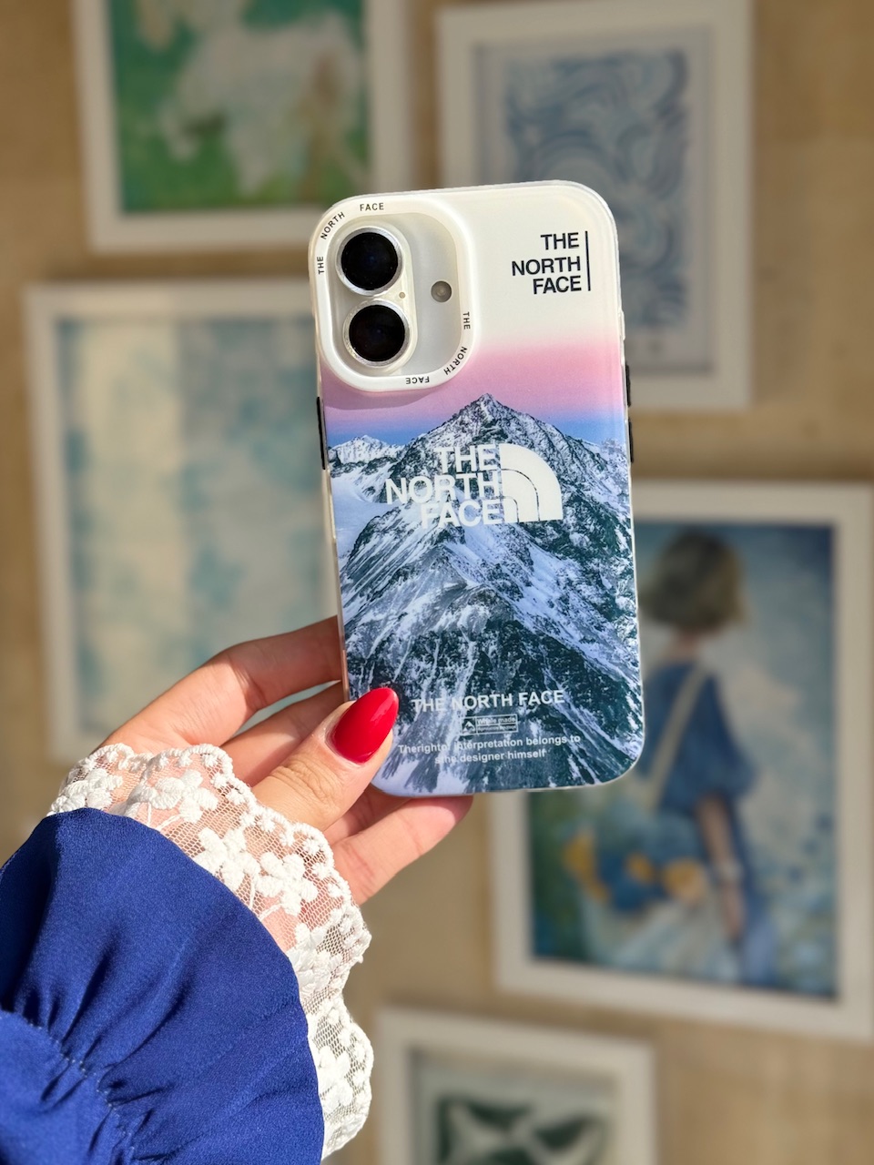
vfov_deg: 39.7
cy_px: 582
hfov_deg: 30.3
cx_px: 437
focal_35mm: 48
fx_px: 1616
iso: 80
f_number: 1.78
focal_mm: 6.76
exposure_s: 1/3891
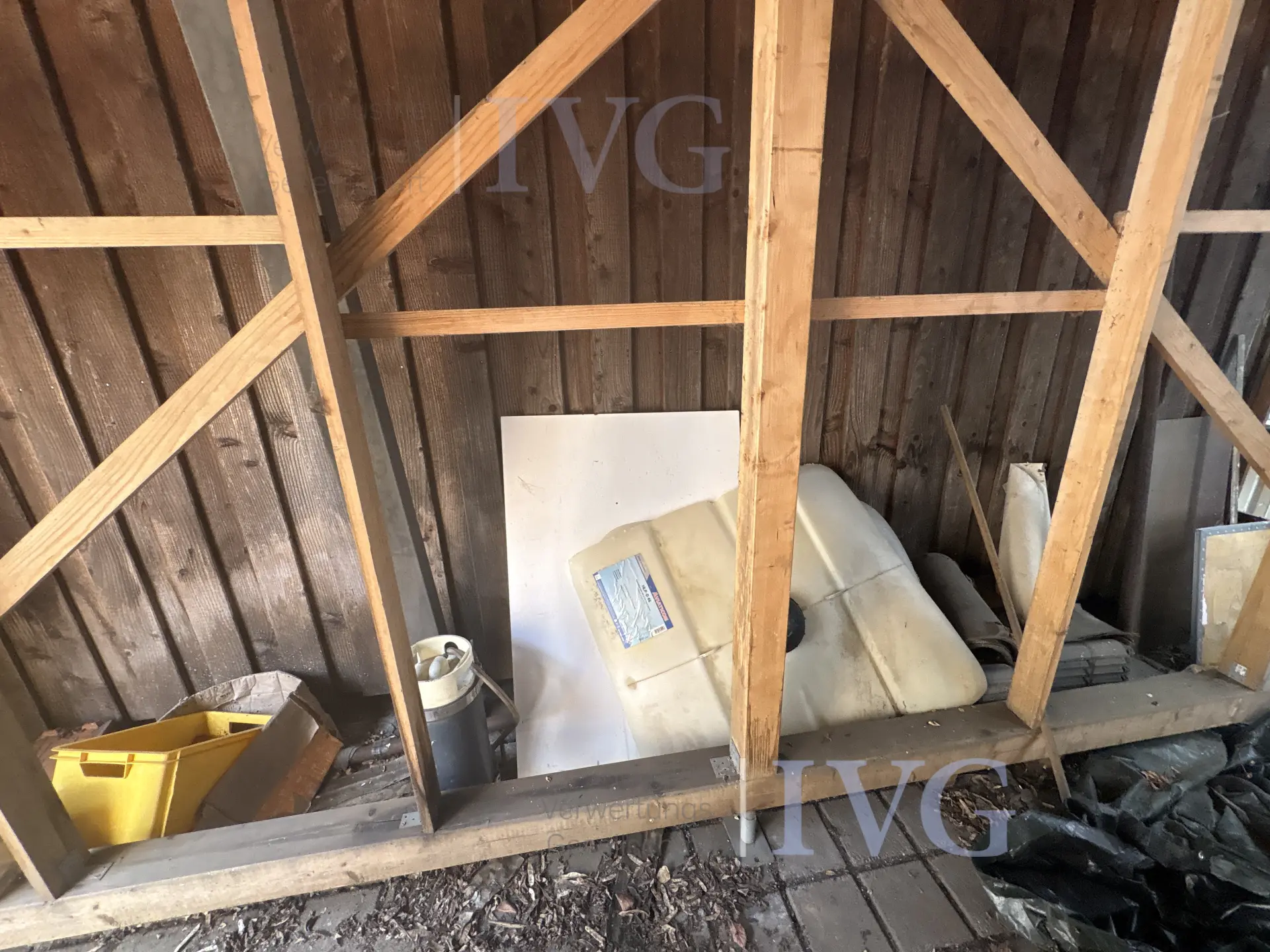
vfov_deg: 85.7
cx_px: 635
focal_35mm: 14
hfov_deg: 102.1
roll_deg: +1.8
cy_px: 476
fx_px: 514
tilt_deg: -18.2
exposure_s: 1/90
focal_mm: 2.22
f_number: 2.2
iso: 250
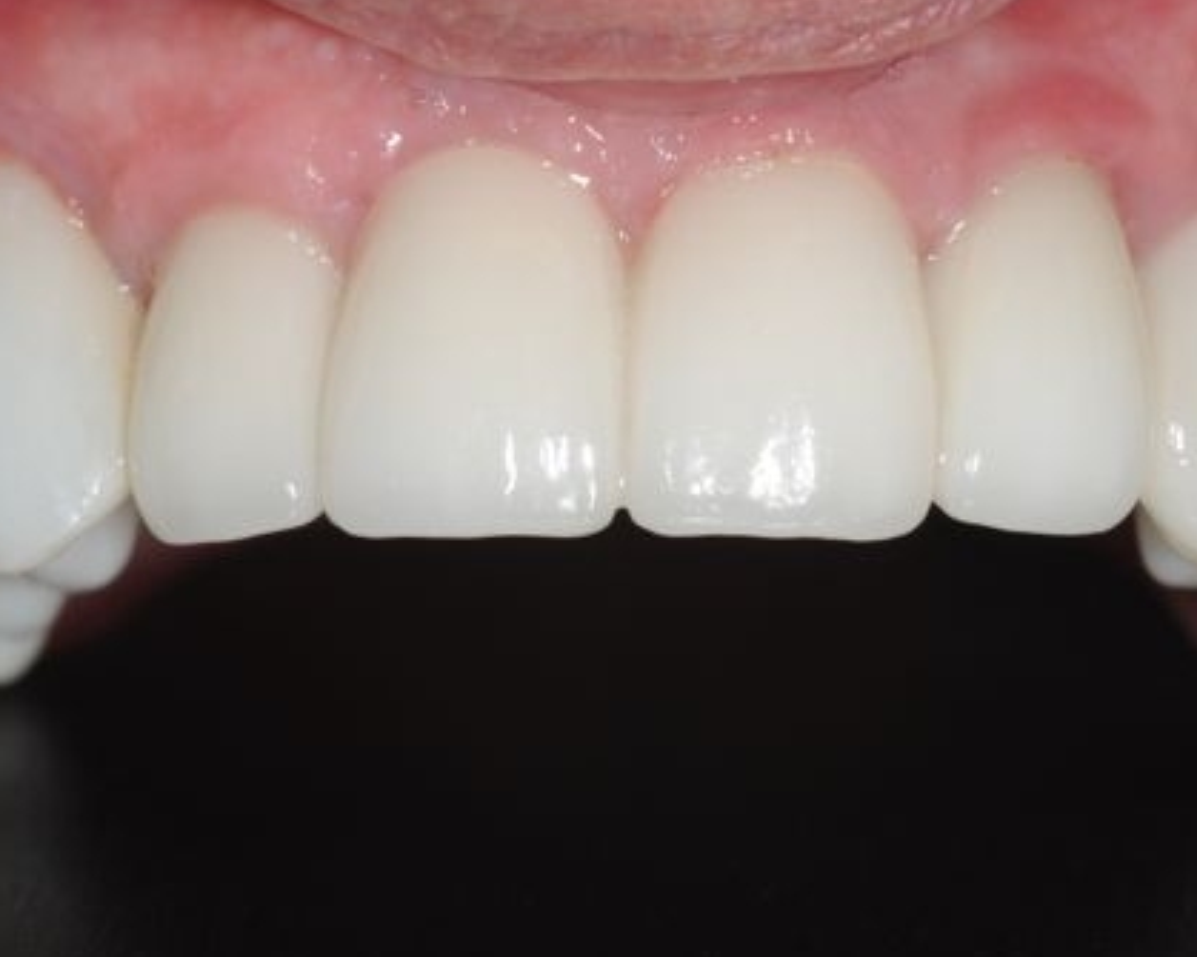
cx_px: 608
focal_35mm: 226
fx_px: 7995
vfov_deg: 6.9
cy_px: 484
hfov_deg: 8.6
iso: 200
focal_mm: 105
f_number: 25
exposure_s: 1/60
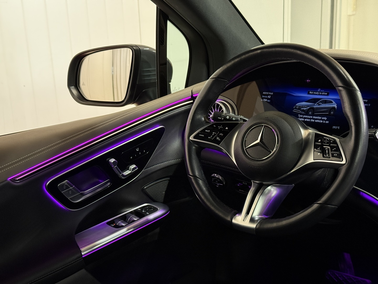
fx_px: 524
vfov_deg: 30.3
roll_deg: +2.4
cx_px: 189
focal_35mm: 48
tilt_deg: -14.5
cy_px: 142
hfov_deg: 39.7
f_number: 1.78
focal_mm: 6.76
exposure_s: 1/36
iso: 400
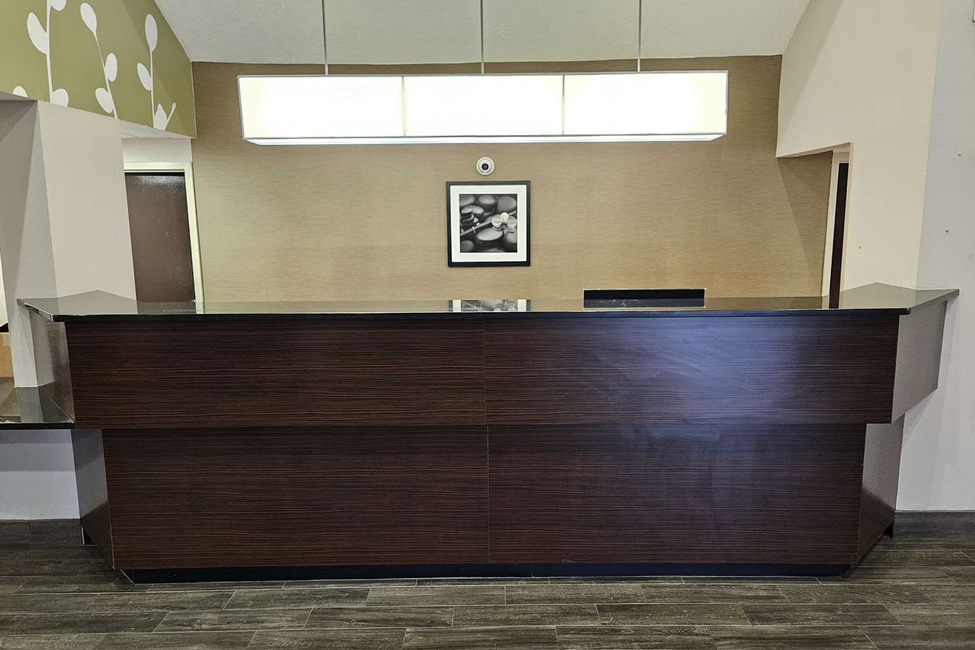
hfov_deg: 73.7
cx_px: 488
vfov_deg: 53.1
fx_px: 650
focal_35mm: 24
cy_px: 322
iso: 640
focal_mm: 5.4
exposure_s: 1/30
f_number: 1.8
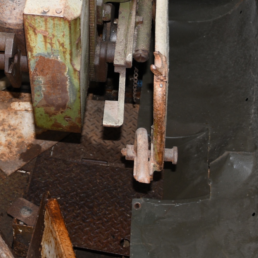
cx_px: 19
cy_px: 4
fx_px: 776
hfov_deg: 18.5
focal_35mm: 92
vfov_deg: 18.4
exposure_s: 1/60
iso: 100
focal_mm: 20
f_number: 2.8
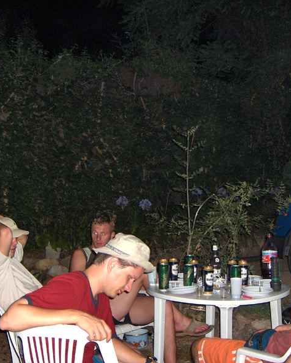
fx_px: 549
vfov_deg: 36.6
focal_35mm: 51
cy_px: 182
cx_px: 159
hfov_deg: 29.7
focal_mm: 8
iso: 200
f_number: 2.8
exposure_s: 1/60
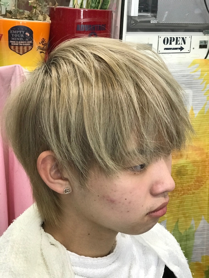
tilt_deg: -16.8
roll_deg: -2.1
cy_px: 139
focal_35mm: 57
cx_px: 104
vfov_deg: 33.8
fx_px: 459
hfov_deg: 25.7
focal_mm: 6.6
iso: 200
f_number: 2.8
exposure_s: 1/60
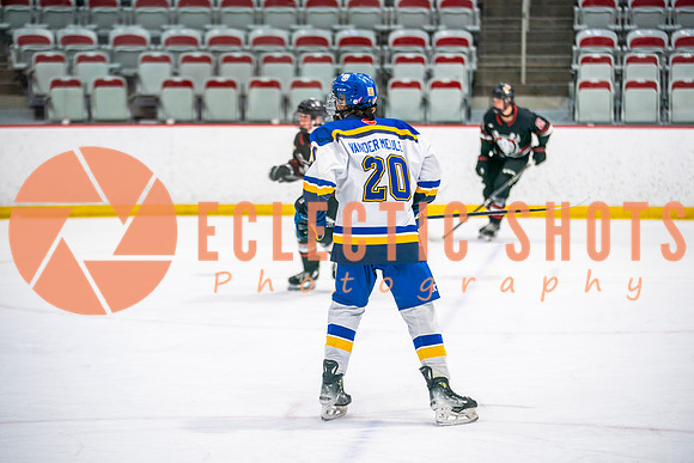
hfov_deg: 15.6
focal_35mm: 132
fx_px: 2541
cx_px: 358
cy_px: 231
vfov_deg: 10.4
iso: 400
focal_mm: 125
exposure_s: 1/640
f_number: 2.8
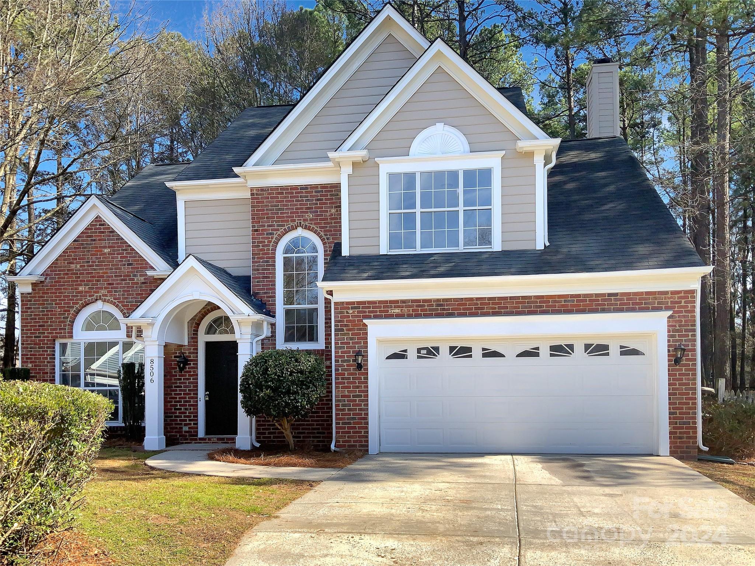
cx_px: 378
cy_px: 283
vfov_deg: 48.2
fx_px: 633
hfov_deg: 61.7
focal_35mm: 29
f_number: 1.8
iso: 16
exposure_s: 1/912
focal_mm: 3
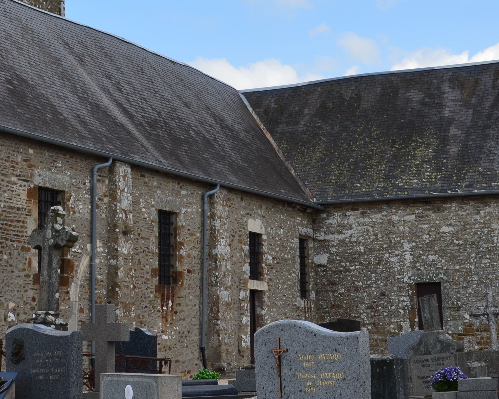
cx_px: 86
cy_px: 49
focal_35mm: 92
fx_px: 1359
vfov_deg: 16.5
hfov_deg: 20.5
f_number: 10
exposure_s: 1/250
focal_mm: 28
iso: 200
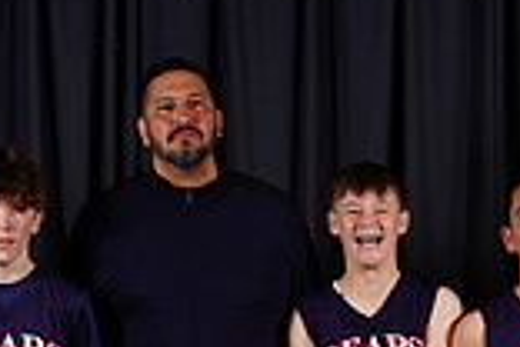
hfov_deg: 8.7
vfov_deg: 5.7
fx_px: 3438
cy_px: 489
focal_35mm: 238
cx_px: 287
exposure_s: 1/250
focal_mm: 64
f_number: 5.6
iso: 200
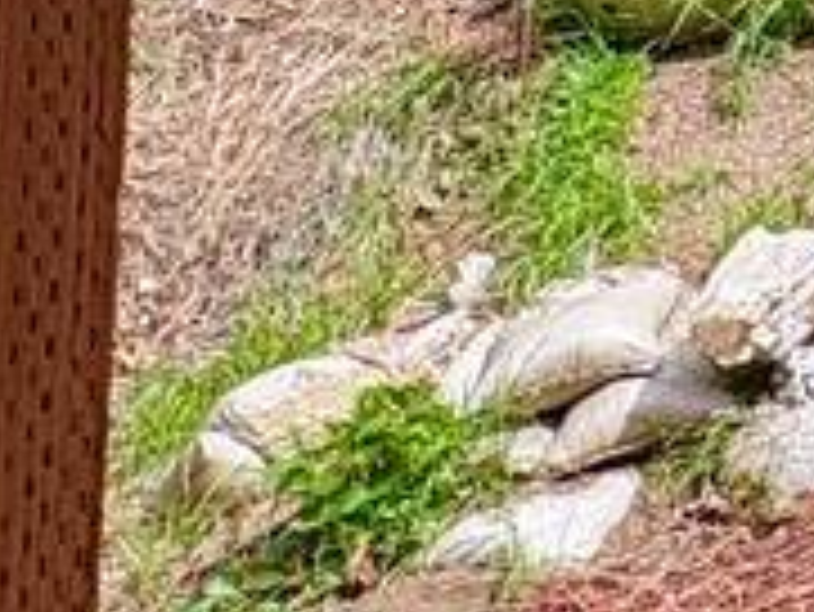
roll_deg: +2.9
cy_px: -392
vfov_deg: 16.5
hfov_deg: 14.3
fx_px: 1859
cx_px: 2028
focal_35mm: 79
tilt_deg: +5.2
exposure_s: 1/518
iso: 64
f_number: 2.2
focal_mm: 2.22
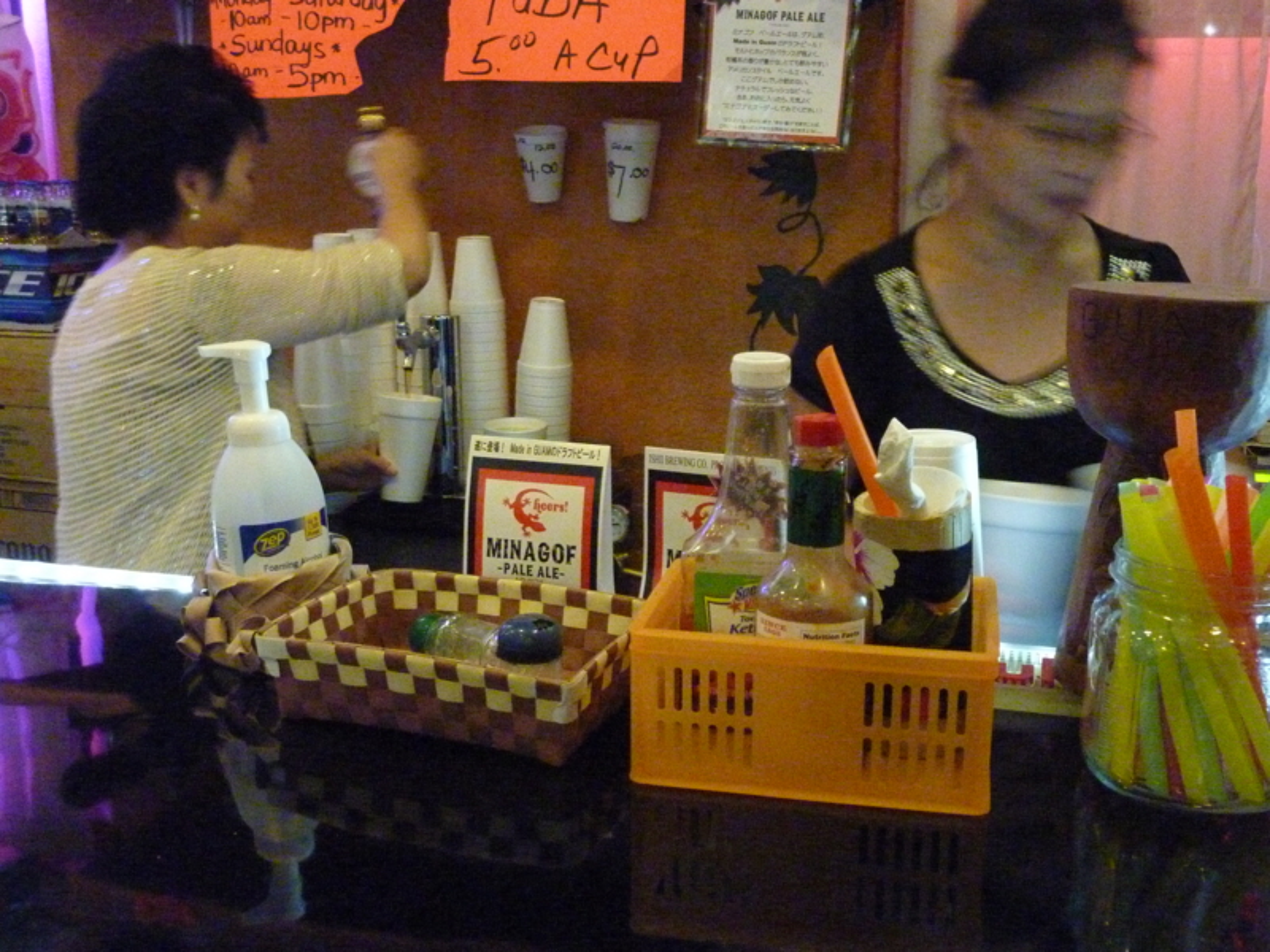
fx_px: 1357
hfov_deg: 50.1
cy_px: 476
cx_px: 635
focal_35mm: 37
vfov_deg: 38.7
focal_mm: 6.1
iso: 1250
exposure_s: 1/8
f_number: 3.6
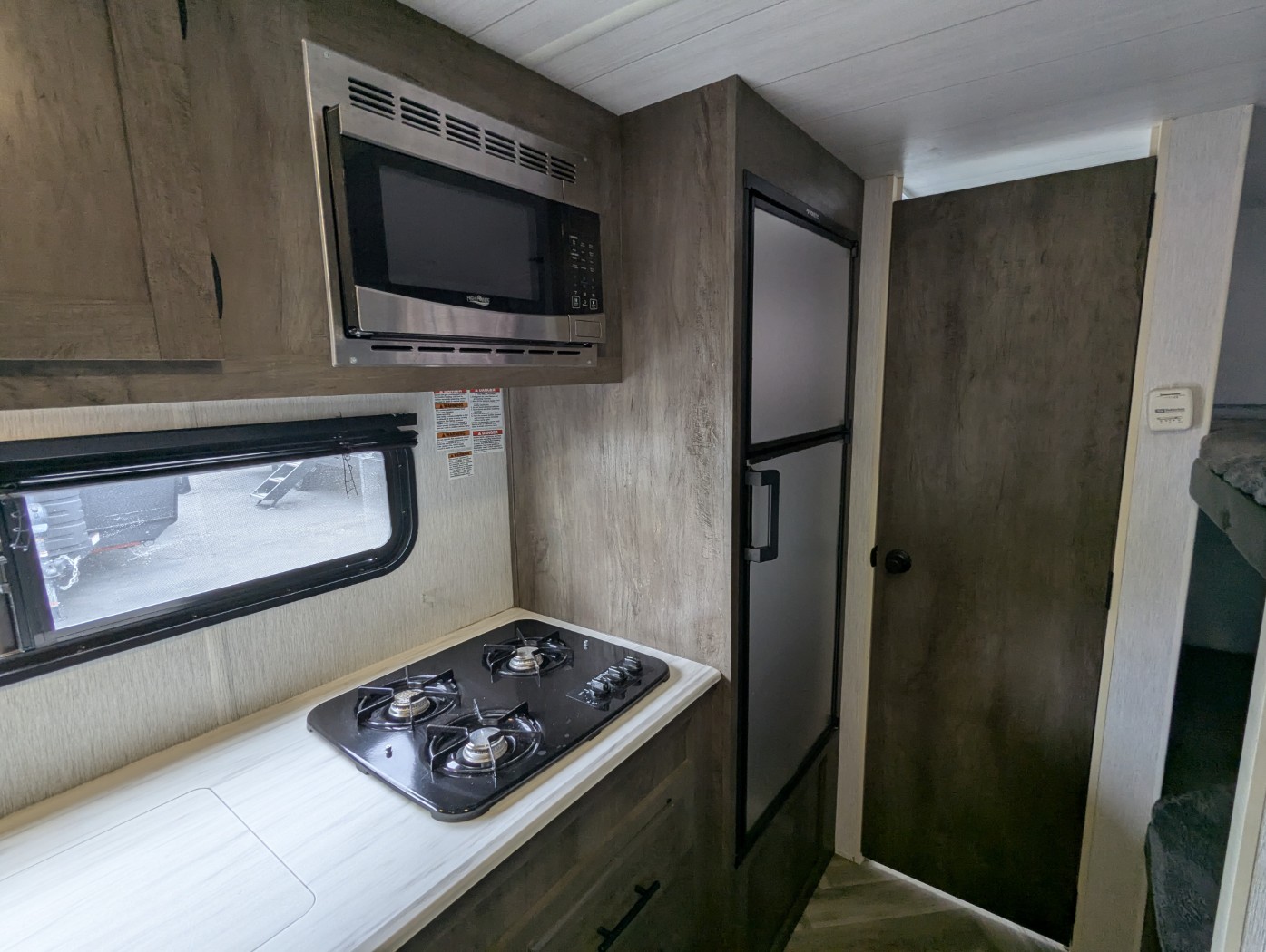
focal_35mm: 16
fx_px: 586
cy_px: 476
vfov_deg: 78.2
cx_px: 633
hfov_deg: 94.4
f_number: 2.2
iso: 49
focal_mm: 2.35
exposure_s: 1/82.2
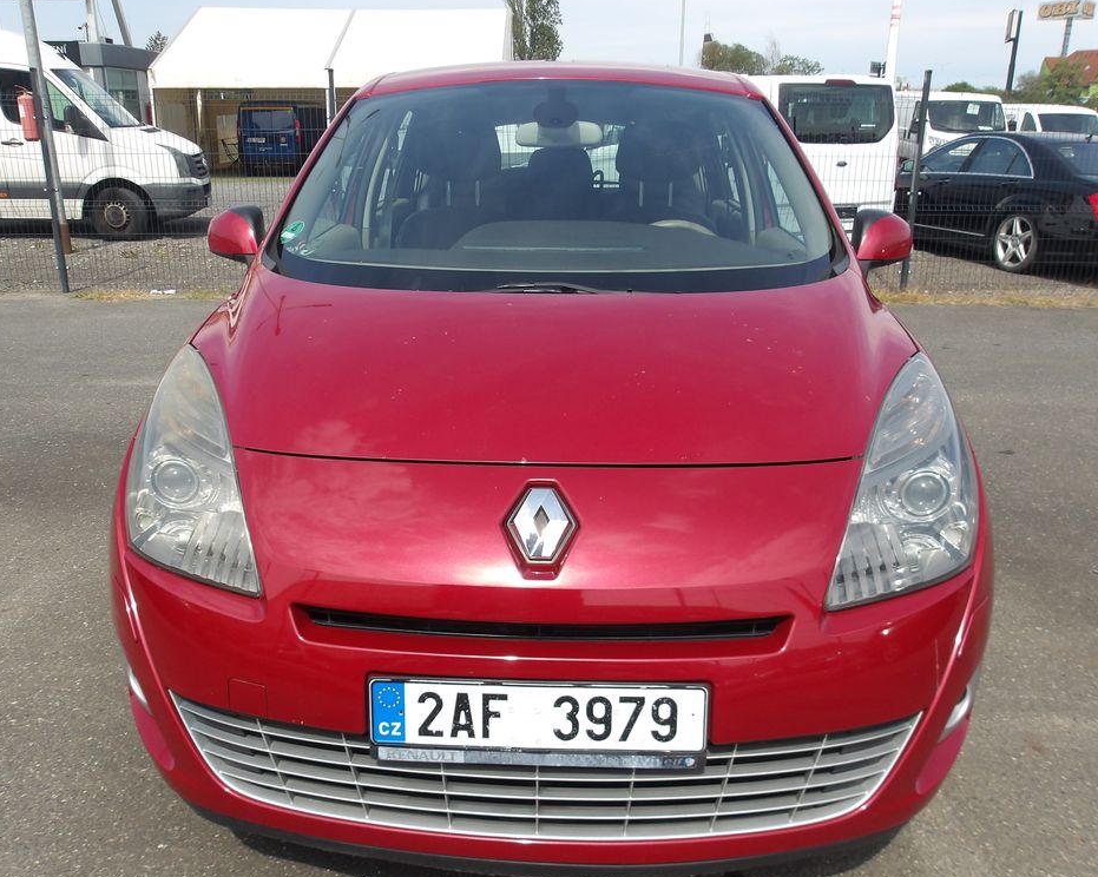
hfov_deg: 60.4
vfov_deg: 49.9
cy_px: 440
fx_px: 942
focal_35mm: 29
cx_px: 522
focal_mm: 4.9
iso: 100
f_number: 10.4
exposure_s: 1/103
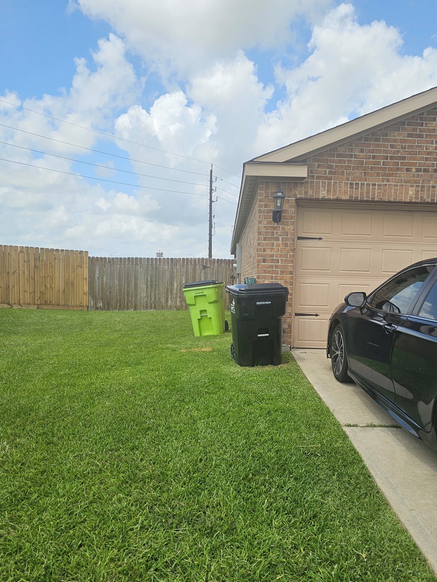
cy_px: 313
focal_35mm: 29
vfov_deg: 61.6
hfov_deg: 48.1
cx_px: 251
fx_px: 488
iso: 10
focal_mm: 6.3
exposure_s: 1/864
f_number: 1.7
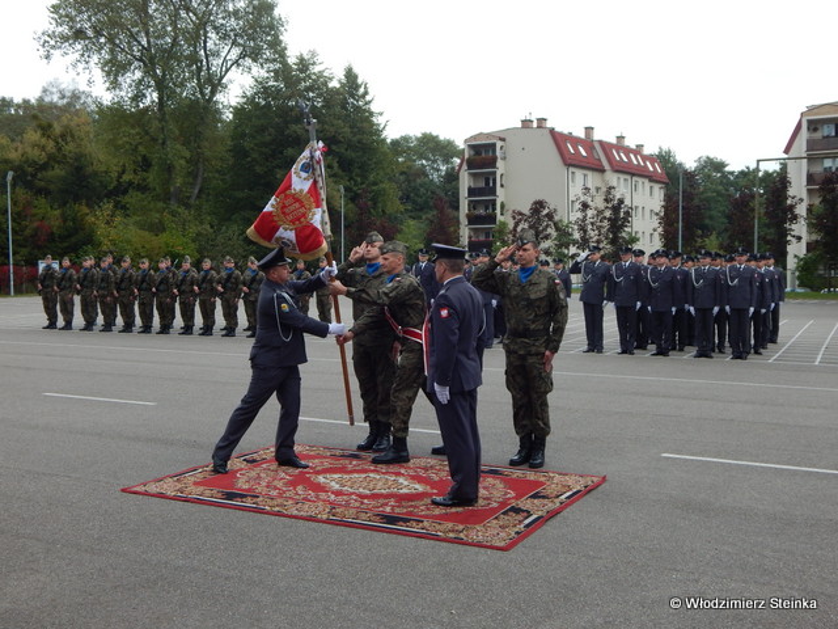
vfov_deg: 37.7
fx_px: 920
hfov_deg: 49.0
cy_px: 314
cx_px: 419
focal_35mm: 38
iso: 125
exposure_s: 1/250
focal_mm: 6.8
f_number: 3.4
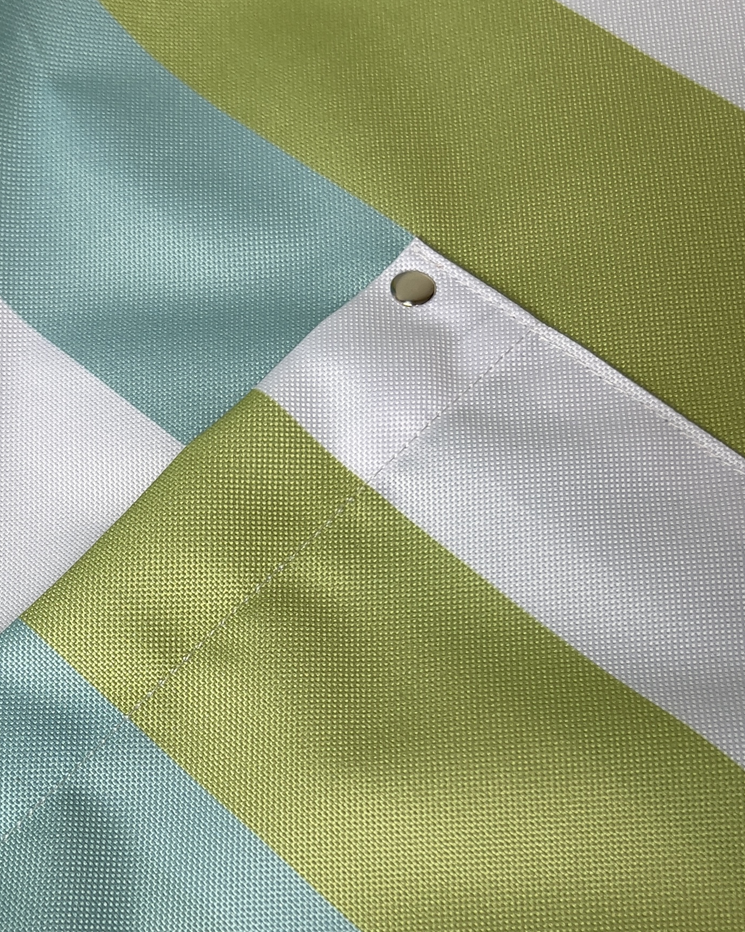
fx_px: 1626
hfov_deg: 25.5
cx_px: 196
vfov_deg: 31.5
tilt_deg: -69.0
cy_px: 685
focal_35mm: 59
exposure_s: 1/458
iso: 50
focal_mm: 5.7
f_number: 1.5
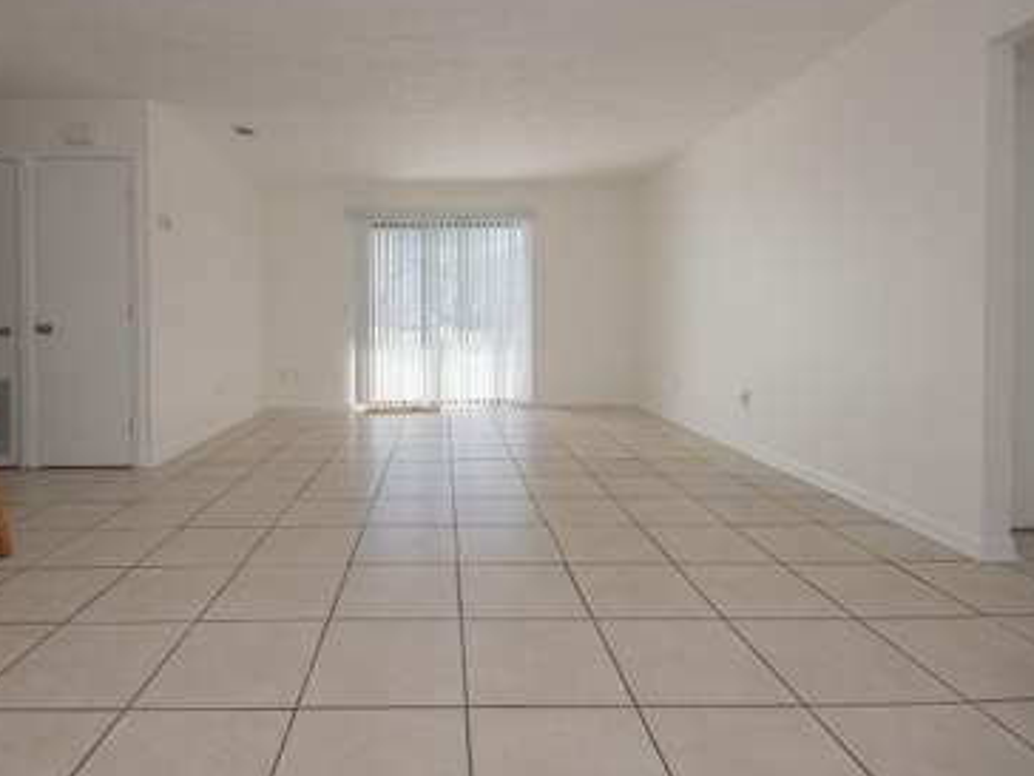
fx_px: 568
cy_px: 327
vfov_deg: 68.3
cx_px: 435
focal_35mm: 19
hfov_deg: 84.0
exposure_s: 1/50
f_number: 8
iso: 90
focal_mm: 10
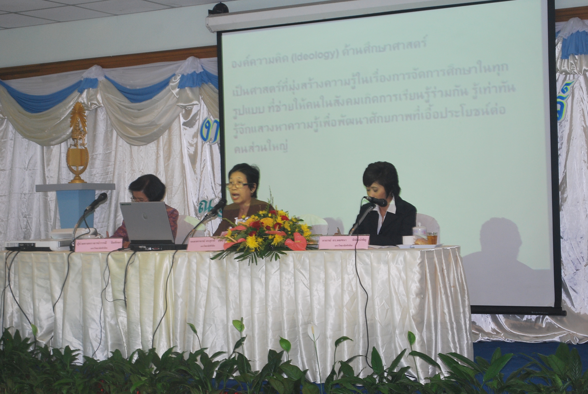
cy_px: 197
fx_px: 1177
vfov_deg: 19.0
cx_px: 294
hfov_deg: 28.0
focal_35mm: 72
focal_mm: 48
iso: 400
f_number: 6.3
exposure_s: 1/15
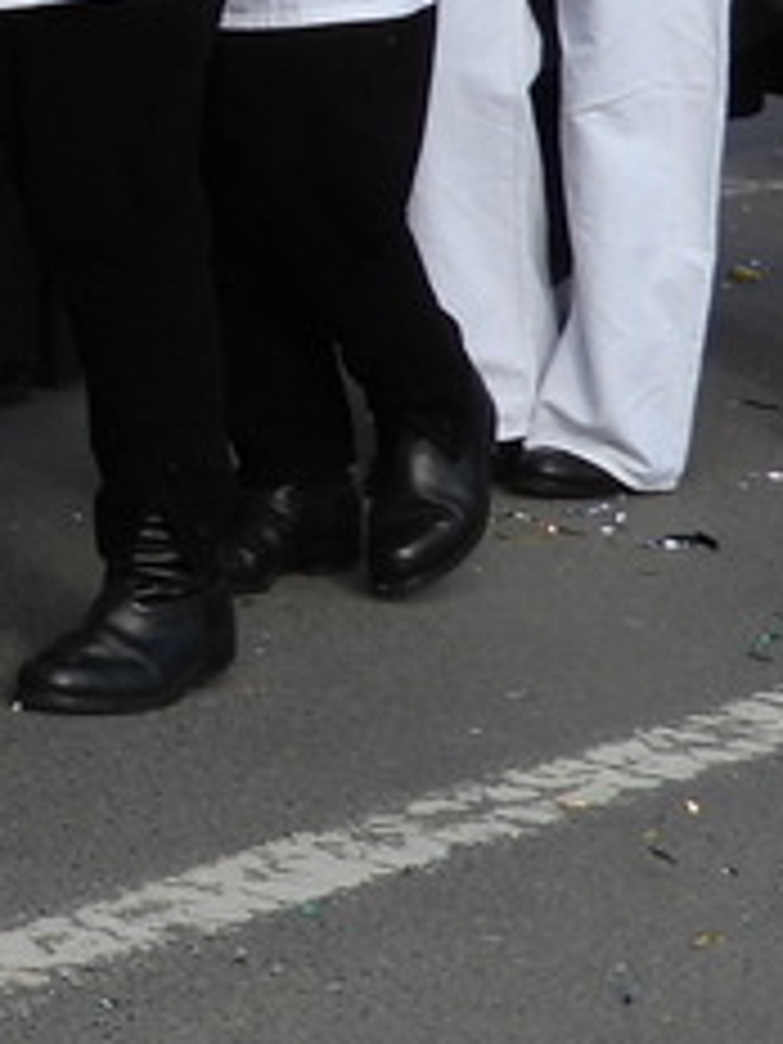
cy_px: -212
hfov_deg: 5.9
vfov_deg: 8.6
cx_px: -1746
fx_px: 6876
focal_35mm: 228
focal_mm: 7.9
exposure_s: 1/800
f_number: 3.2
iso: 100
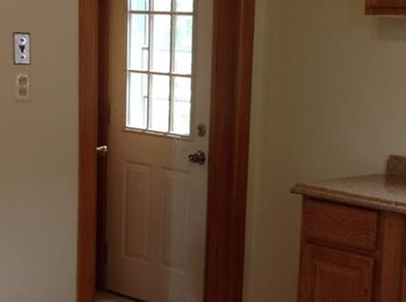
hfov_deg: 23.1
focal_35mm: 84
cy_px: 213
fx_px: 983
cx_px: 313
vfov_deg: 17.4
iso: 50
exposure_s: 1/40
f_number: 2.4
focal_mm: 4.28
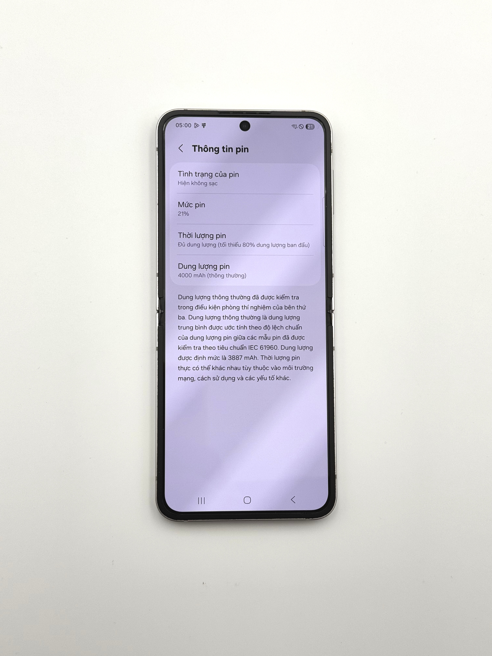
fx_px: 910
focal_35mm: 48
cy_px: 328
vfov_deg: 39.7
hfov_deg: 30.3
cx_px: 246
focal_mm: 6.76
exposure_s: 1/392
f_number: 1.78
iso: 64
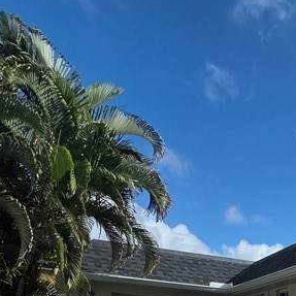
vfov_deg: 32.1
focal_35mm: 41
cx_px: 342
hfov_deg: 34.1
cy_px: 375
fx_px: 397
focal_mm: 2.2
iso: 50
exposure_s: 1/2671
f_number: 2.2
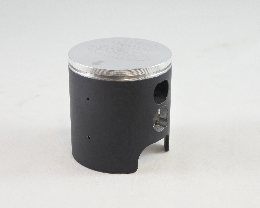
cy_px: 105
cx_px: 121
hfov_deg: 34.7
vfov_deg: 28.1
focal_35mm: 54
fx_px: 416
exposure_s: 1/125
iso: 560
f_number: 4.5
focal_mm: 17.6
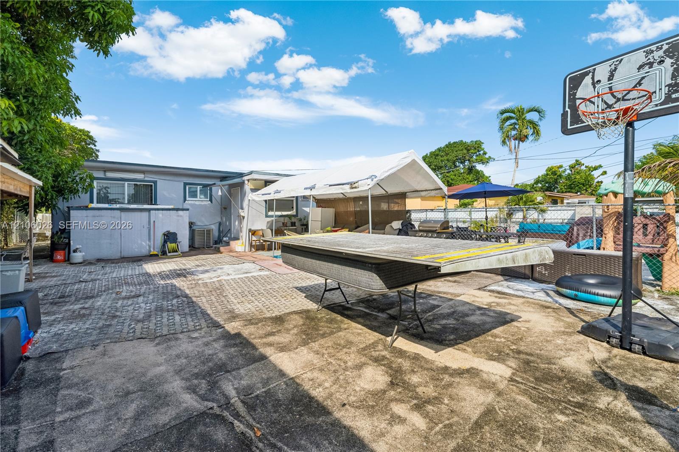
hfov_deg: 104.3
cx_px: 340
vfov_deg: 81.2
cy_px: 226
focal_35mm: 14
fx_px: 264
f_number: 11
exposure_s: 1/320
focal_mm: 14
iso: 100
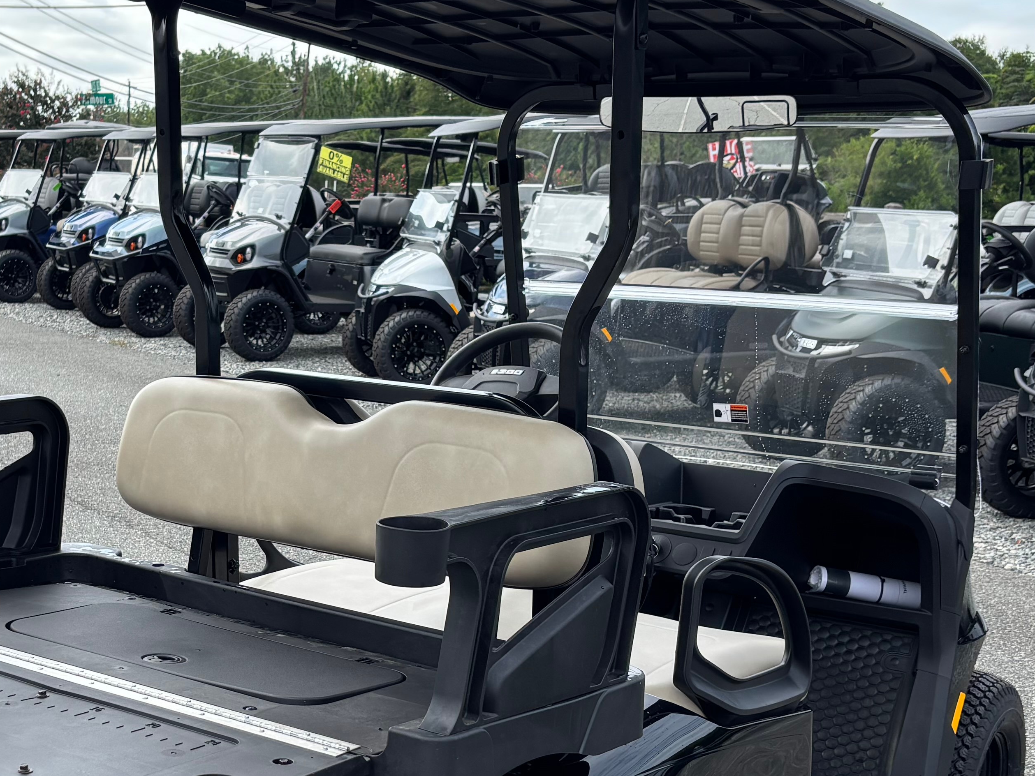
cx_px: 300
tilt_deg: -11.4
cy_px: 535
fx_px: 1764
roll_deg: -2.5
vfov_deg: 24.7
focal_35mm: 59
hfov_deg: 32.3
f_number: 1.6
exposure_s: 1/1220
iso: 50
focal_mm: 5.96
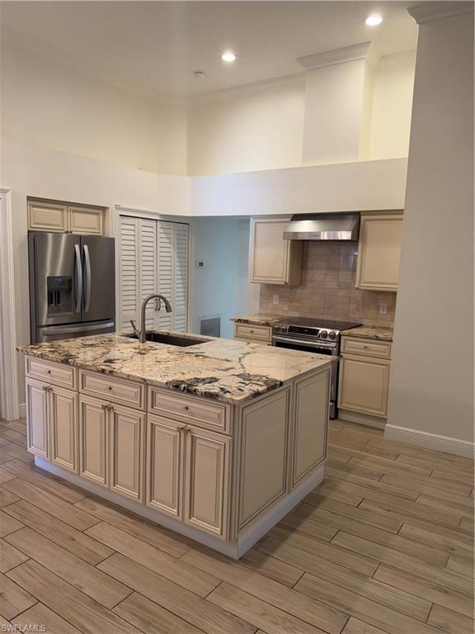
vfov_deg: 71.6
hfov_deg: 56.8
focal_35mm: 24
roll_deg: -1.9
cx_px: 238
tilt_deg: -7.1
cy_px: 317
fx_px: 439
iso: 320
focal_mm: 6.93
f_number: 1.8
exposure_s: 1/120
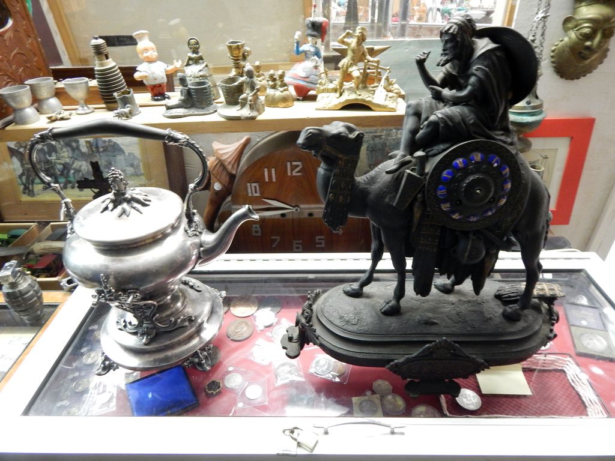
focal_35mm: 23
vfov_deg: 58.9
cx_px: 308
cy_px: 230
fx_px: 409
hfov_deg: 73.9
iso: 400
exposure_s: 1/10
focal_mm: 4
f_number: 3
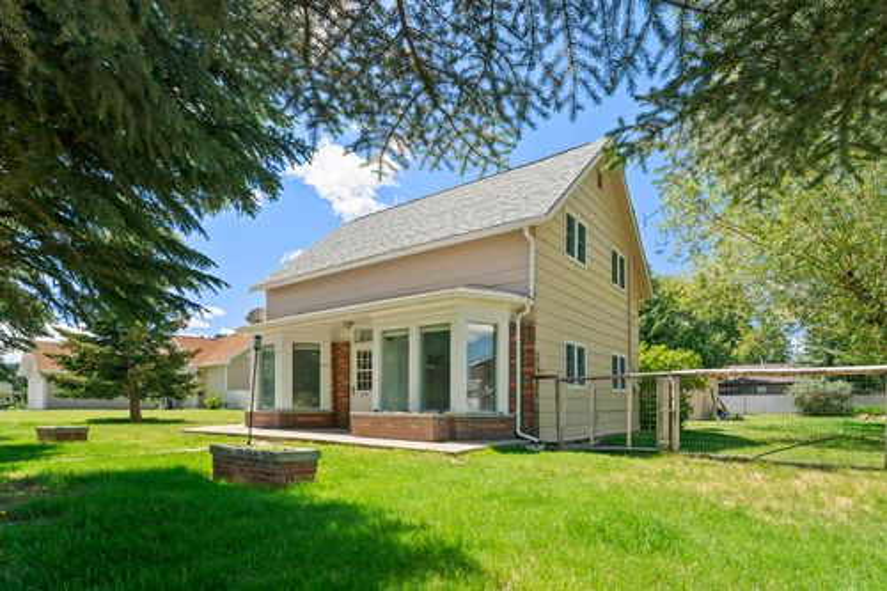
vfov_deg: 67.1
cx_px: 444
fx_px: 446
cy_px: 296
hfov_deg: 89.7
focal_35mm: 18
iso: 800
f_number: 5.6
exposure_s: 1/2000
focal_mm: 18.1
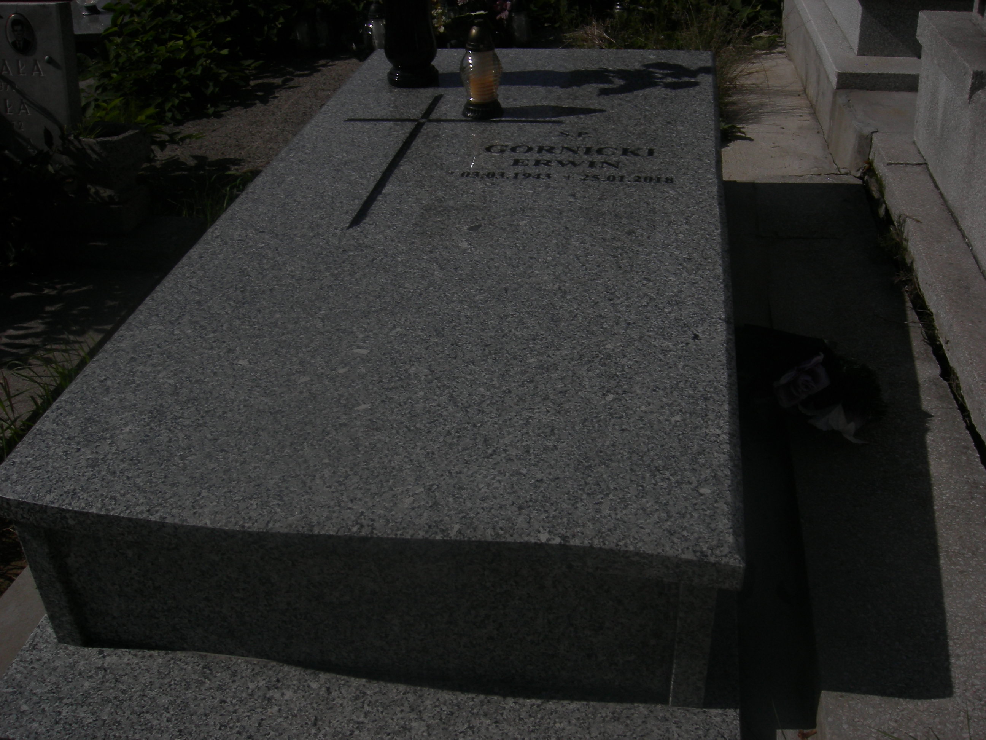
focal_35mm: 36
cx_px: 493
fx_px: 1025
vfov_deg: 39.7
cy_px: 370
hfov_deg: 51.4
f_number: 7.6
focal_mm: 7.5
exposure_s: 1/2000
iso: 64
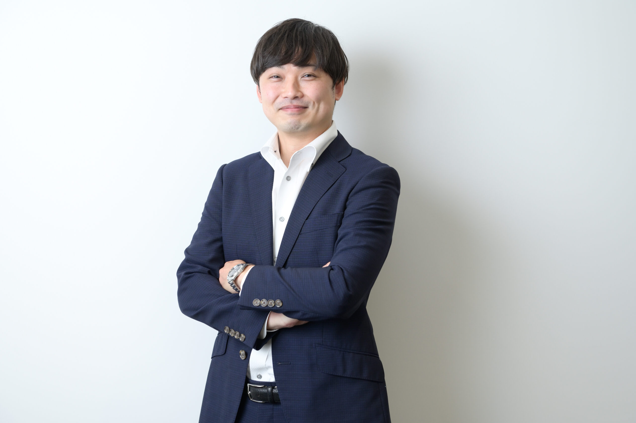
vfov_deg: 19.4
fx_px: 1236
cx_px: 318
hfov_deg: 28.9
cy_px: 212
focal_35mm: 70
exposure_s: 1/200
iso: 640
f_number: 5
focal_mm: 70
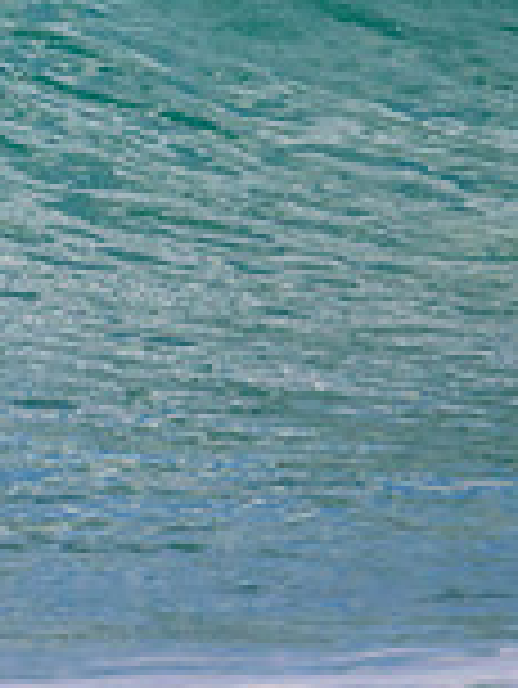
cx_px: -359
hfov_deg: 0.5
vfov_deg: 0.6
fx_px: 65870
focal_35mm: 3306
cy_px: -259
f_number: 11
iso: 1000
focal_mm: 800
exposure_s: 1/2000
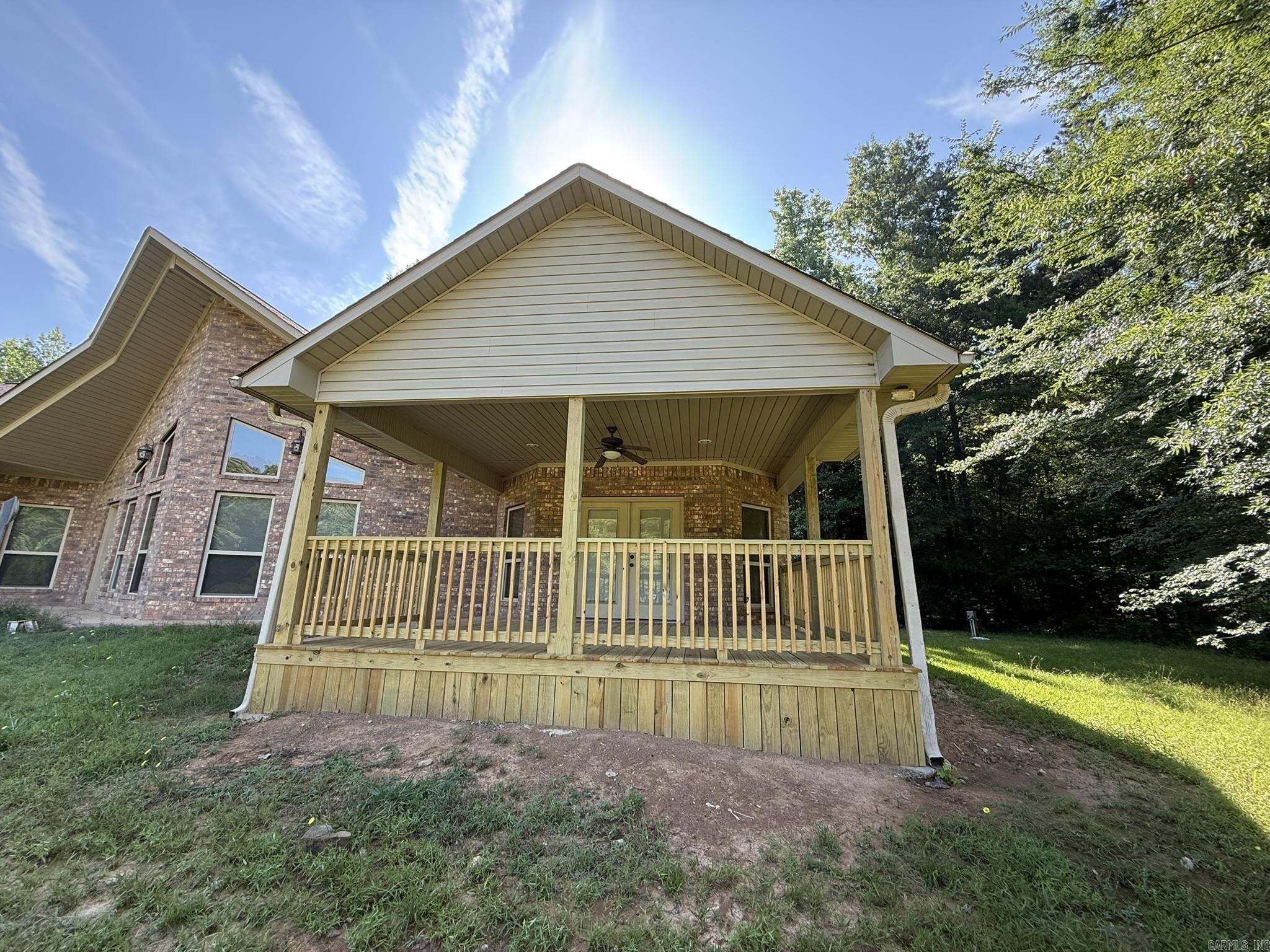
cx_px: 635
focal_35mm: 14
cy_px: 476
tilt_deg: +13.5
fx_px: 514
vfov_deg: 85.7
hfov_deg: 102.1
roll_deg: -1.2
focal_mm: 2.22
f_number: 2.2
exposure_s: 1/231
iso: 64
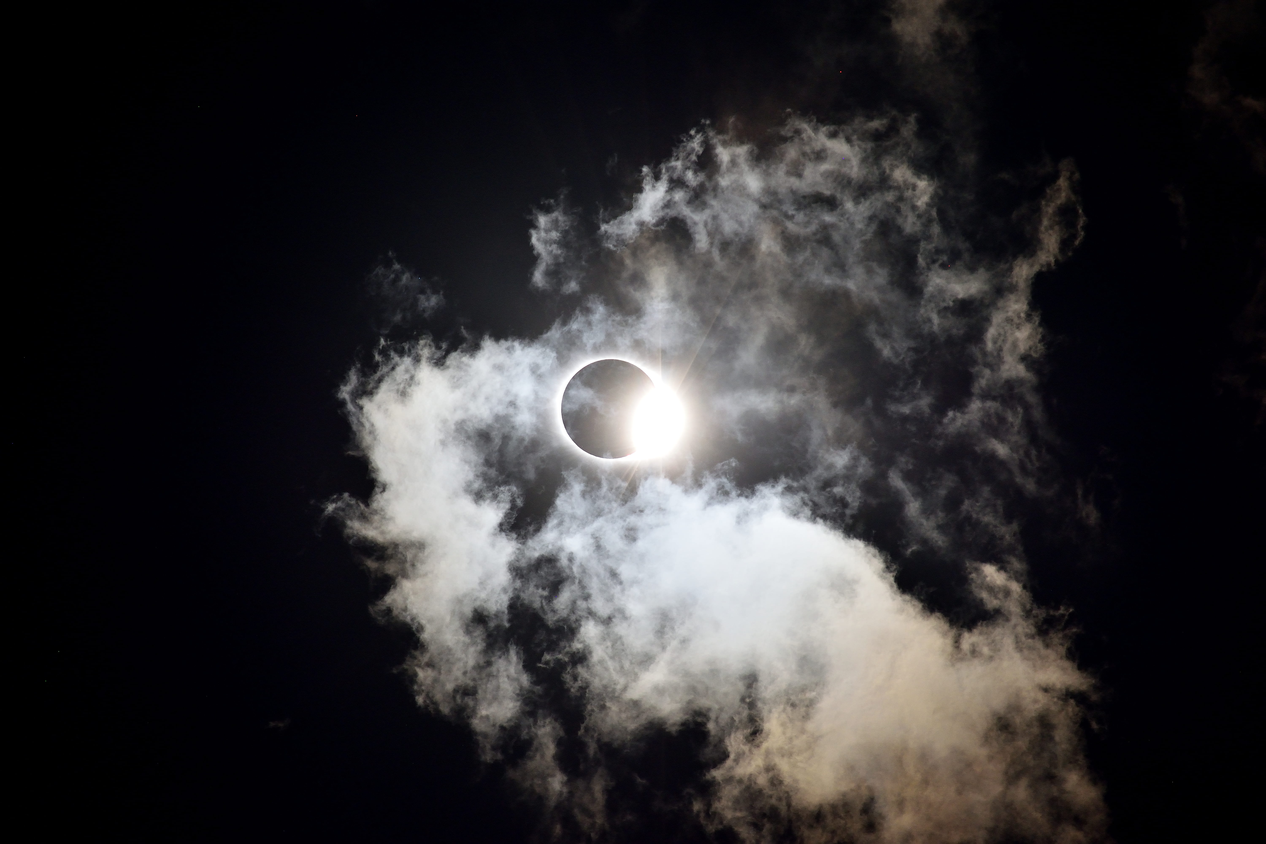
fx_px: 10549
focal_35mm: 300
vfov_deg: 4.6
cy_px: 422
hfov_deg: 6.9
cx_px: 633
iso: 560
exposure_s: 1/250
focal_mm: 200
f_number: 5.6
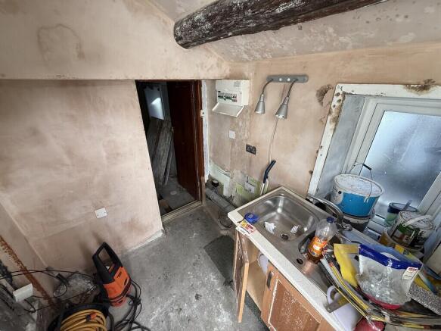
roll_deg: +0.2
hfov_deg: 102.1
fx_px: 178
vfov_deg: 85.7
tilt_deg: -26.2
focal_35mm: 14
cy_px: 166
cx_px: 220
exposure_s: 1/99
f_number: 2.2
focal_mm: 2.22
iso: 100
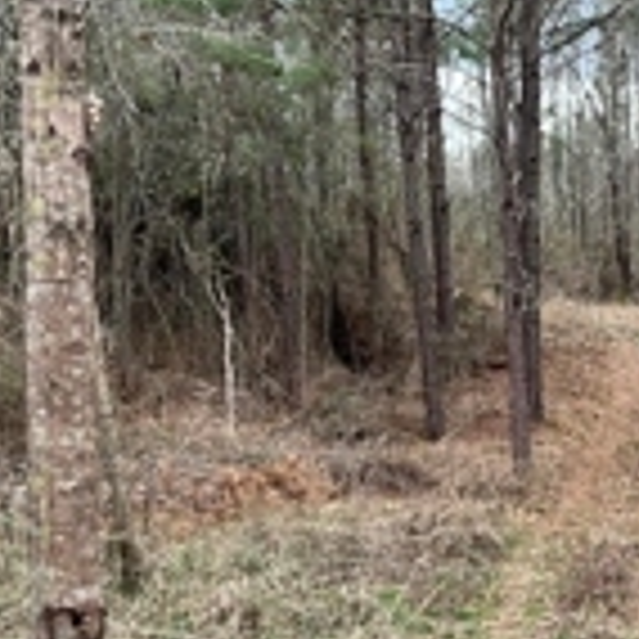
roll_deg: +2.0
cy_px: 500
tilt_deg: -9.8
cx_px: 580
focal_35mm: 72
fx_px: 1504
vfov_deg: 23.7
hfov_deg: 23.3
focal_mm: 3
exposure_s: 1/188
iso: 20
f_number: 1.8
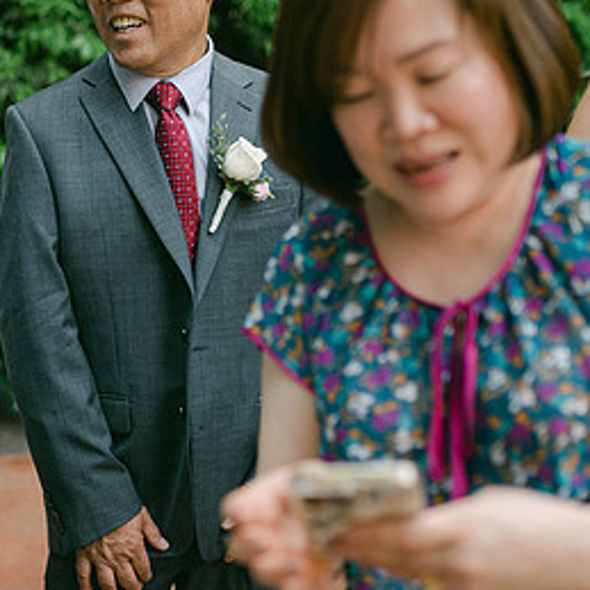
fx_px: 1408
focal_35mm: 73
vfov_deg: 23.6
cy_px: 191
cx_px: 207
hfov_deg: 23.6
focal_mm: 35
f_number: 1.8
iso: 100
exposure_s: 1/500
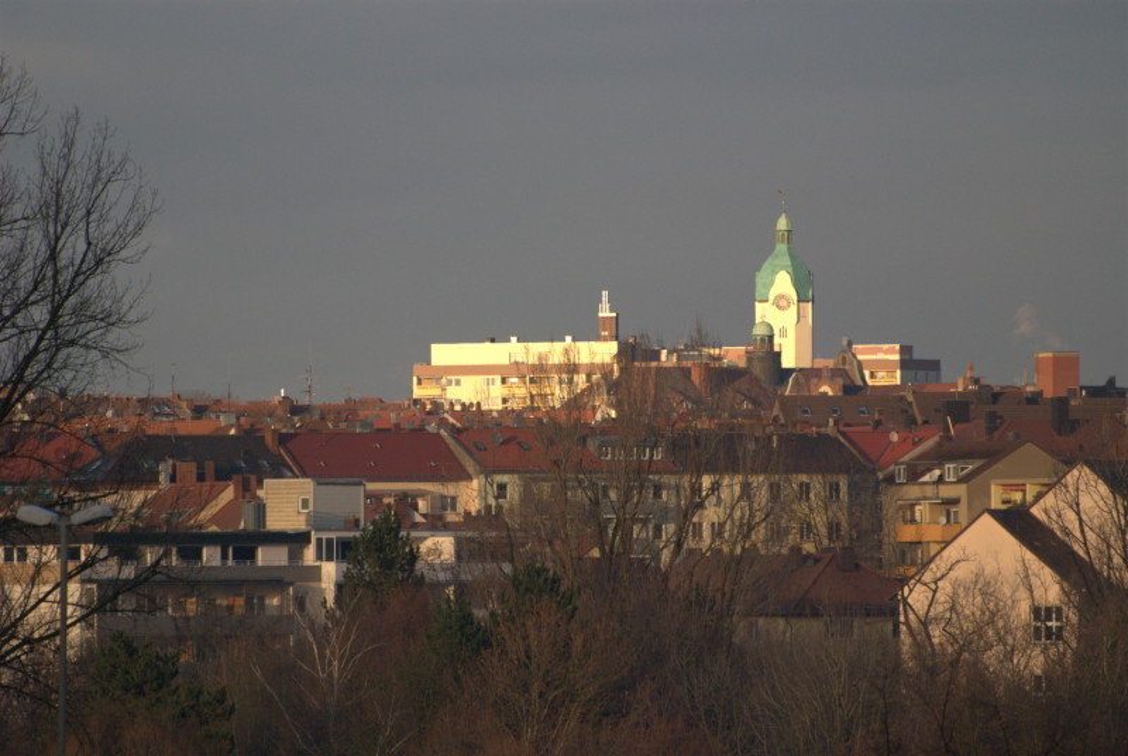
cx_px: 564
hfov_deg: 4.6
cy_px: 378
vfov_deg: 3.1
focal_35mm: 450
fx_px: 14121
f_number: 5.6
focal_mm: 300
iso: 640
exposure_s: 1/1000
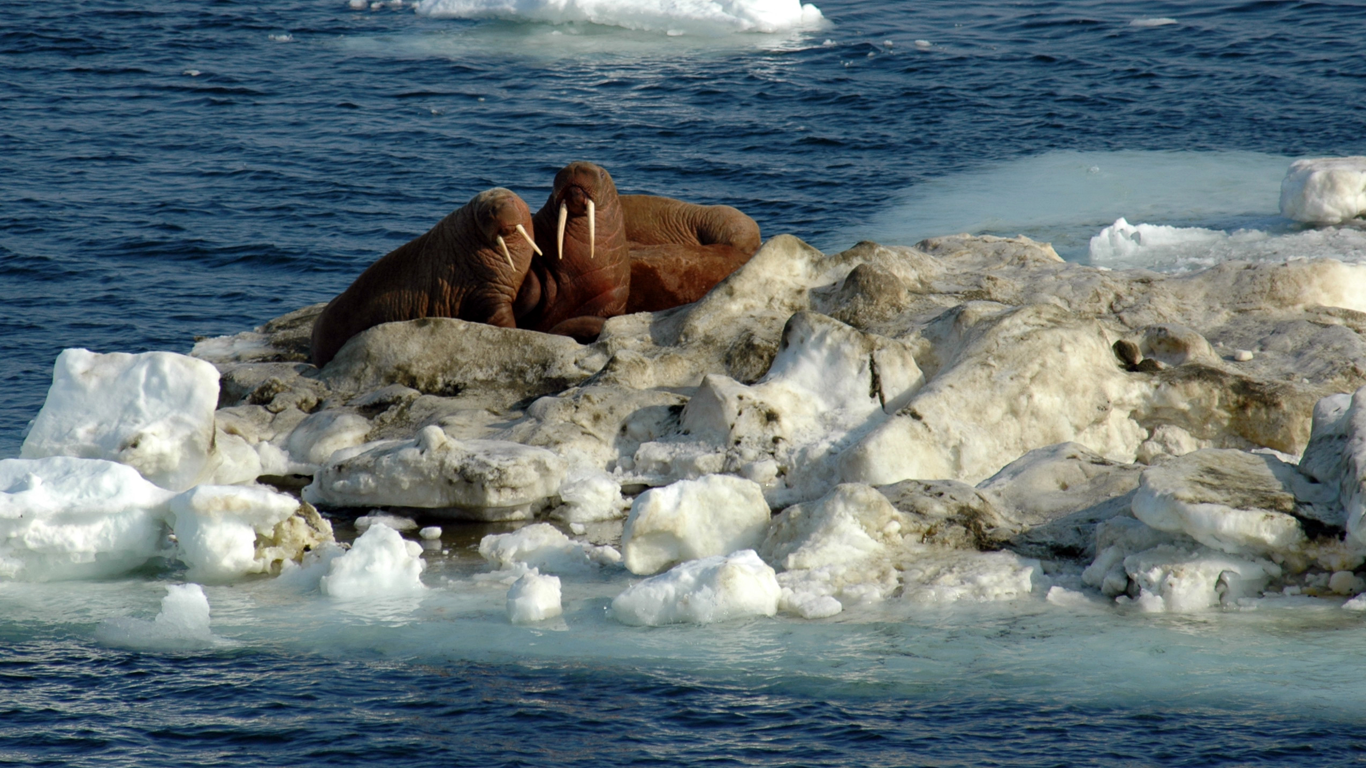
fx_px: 26803
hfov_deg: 2.9
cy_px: 236
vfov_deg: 1.6
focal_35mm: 740
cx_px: 647
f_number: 5.6
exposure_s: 1/1000
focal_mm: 400
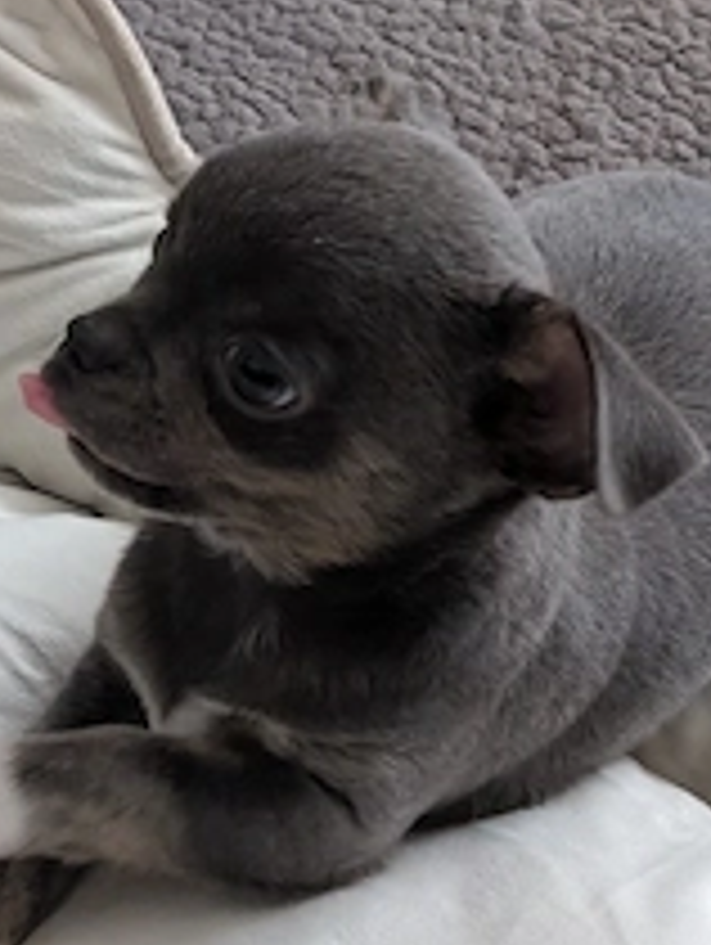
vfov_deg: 21.1
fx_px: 2542
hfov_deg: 15.9
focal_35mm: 93
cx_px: 198
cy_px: 446
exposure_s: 1/133
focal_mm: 6.9
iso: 806
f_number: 1.68
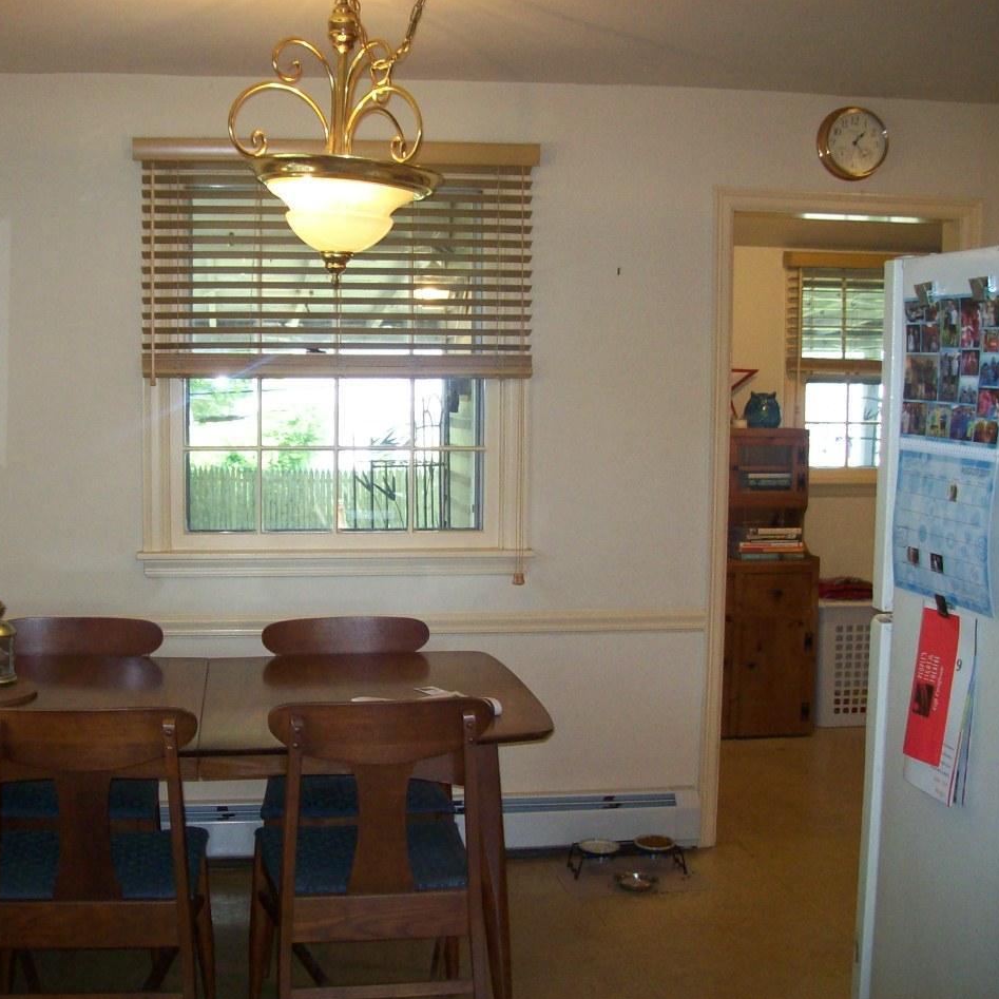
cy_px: 504
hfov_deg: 38.8
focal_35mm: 43
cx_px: 346
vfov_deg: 39.2
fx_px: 1404
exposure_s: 1/64
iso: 200
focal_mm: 6
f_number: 2.7
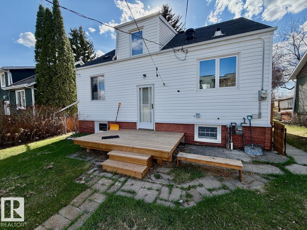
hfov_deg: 102.1
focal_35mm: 14
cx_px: 154
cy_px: 115
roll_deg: +2.0
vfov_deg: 85.7
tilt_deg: -2.5
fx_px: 124
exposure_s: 1/638
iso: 40
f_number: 2.2
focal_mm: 2.22
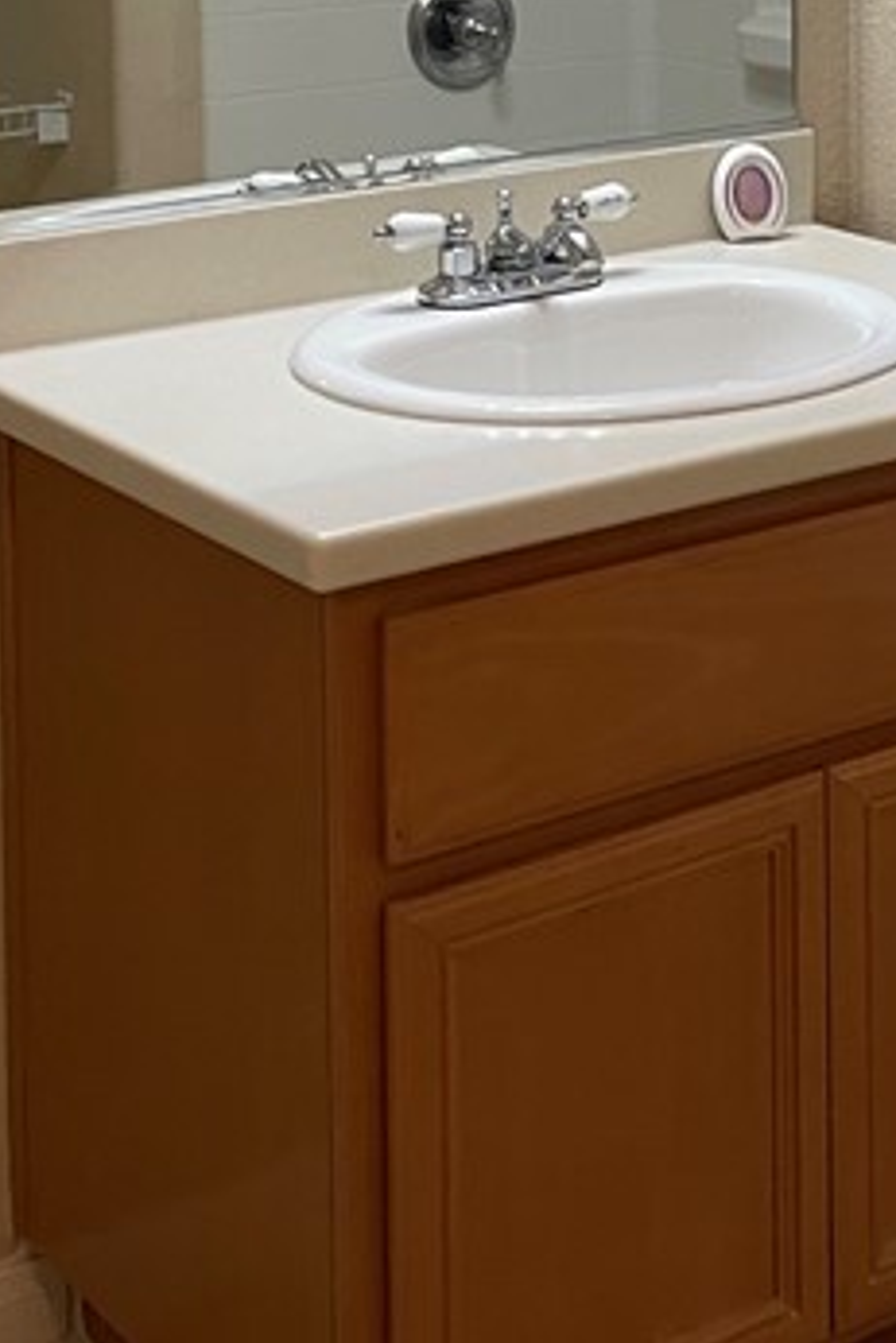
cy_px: -19
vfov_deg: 24.2
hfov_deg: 16.7
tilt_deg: -5.6
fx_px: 2983
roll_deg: -0.1
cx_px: 884
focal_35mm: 80
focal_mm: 4.2
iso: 125
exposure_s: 1/60
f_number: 1.6
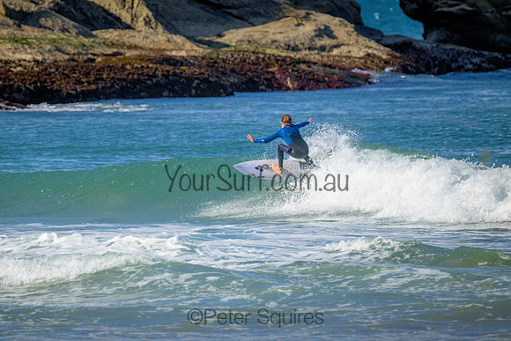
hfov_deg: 2.6
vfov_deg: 1.7
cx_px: 256
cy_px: 170
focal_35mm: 800
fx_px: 11358
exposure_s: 1/1250
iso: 2200
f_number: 11
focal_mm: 800
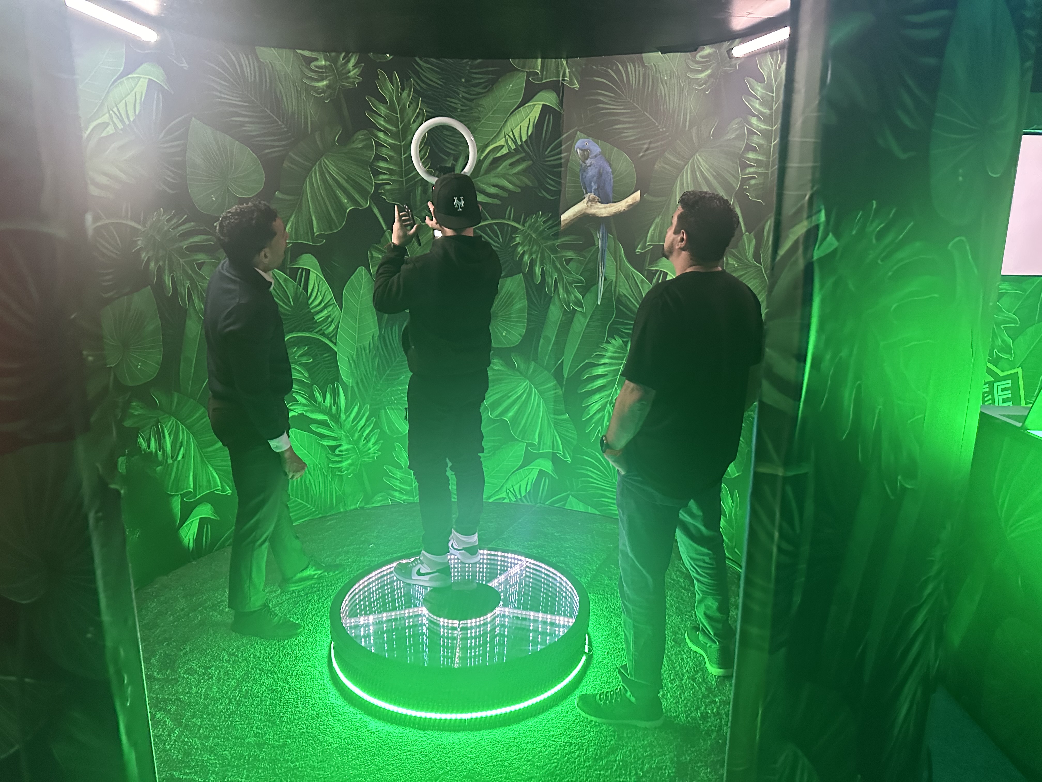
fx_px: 722
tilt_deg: -12.5
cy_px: 391
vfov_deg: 56.8
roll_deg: -2.7
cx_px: 521
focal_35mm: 24
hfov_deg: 71.6
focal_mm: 6.86
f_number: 1.78
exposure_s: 1/40
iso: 800
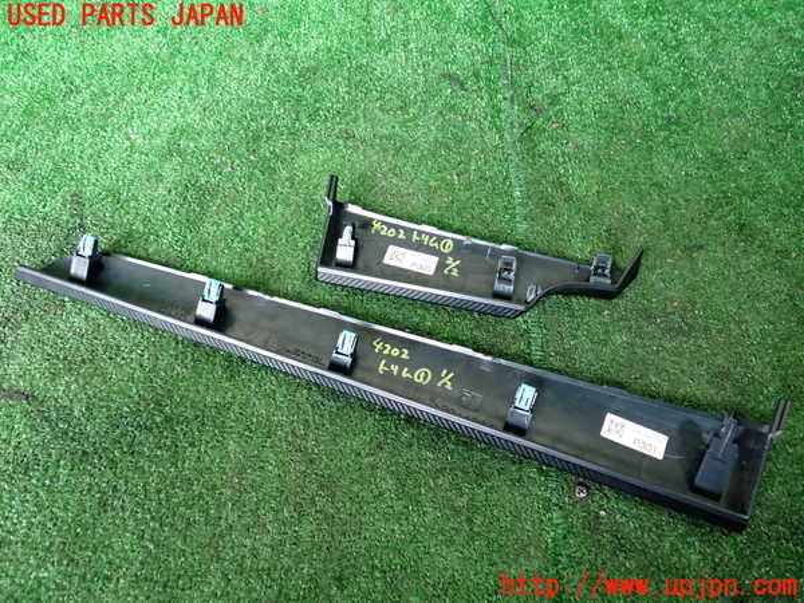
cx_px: 402
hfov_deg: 60.0
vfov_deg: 46.8
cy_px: 302
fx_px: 697
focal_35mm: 30
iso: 640
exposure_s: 1/30
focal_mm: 5.4
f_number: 2.3
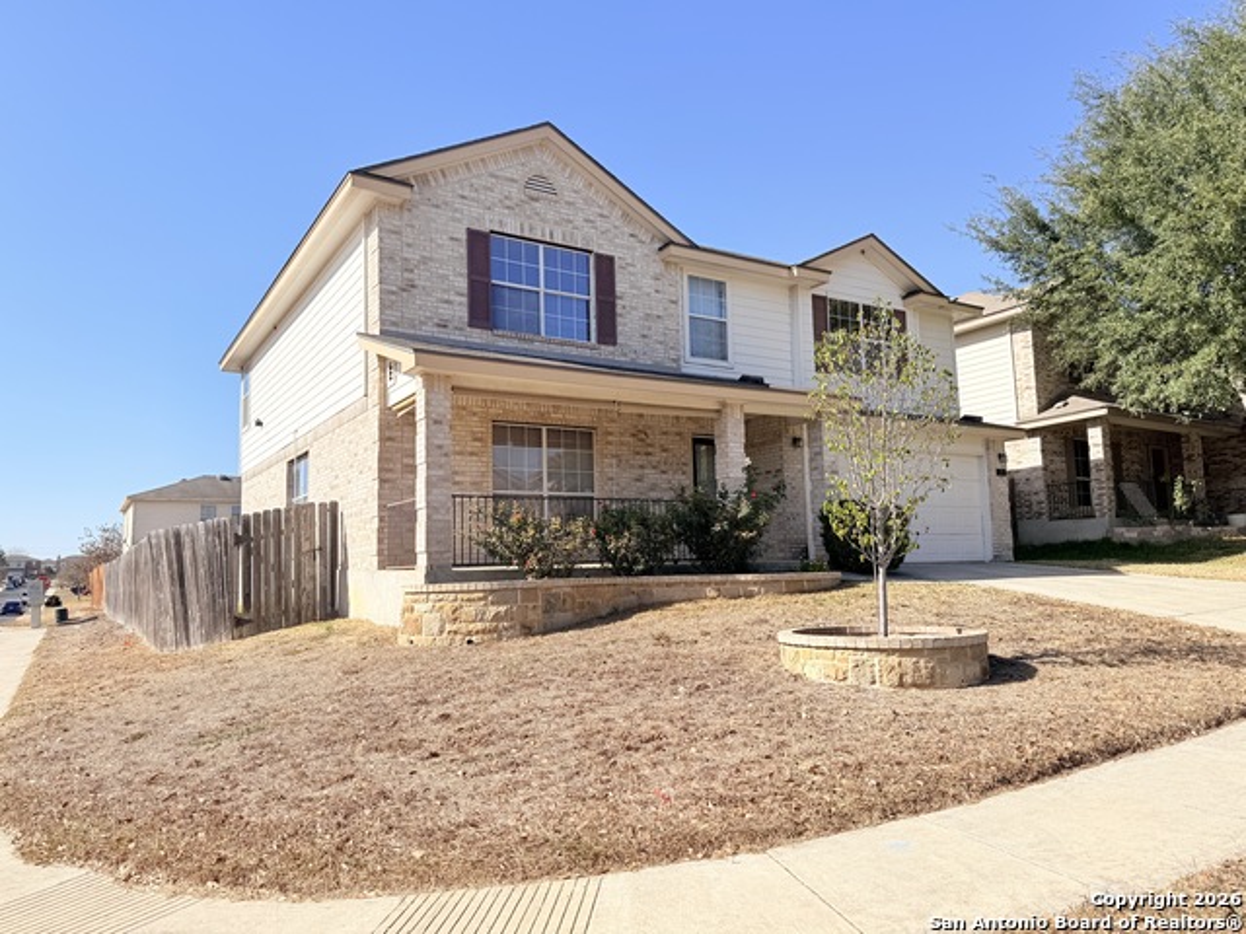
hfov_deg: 71.6
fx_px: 864
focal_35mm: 24
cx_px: 623
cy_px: 467
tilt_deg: +6.9
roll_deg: +1.2
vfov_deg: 56.8
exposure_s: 1/4975
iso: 80
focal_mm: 6.76
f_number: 1.78
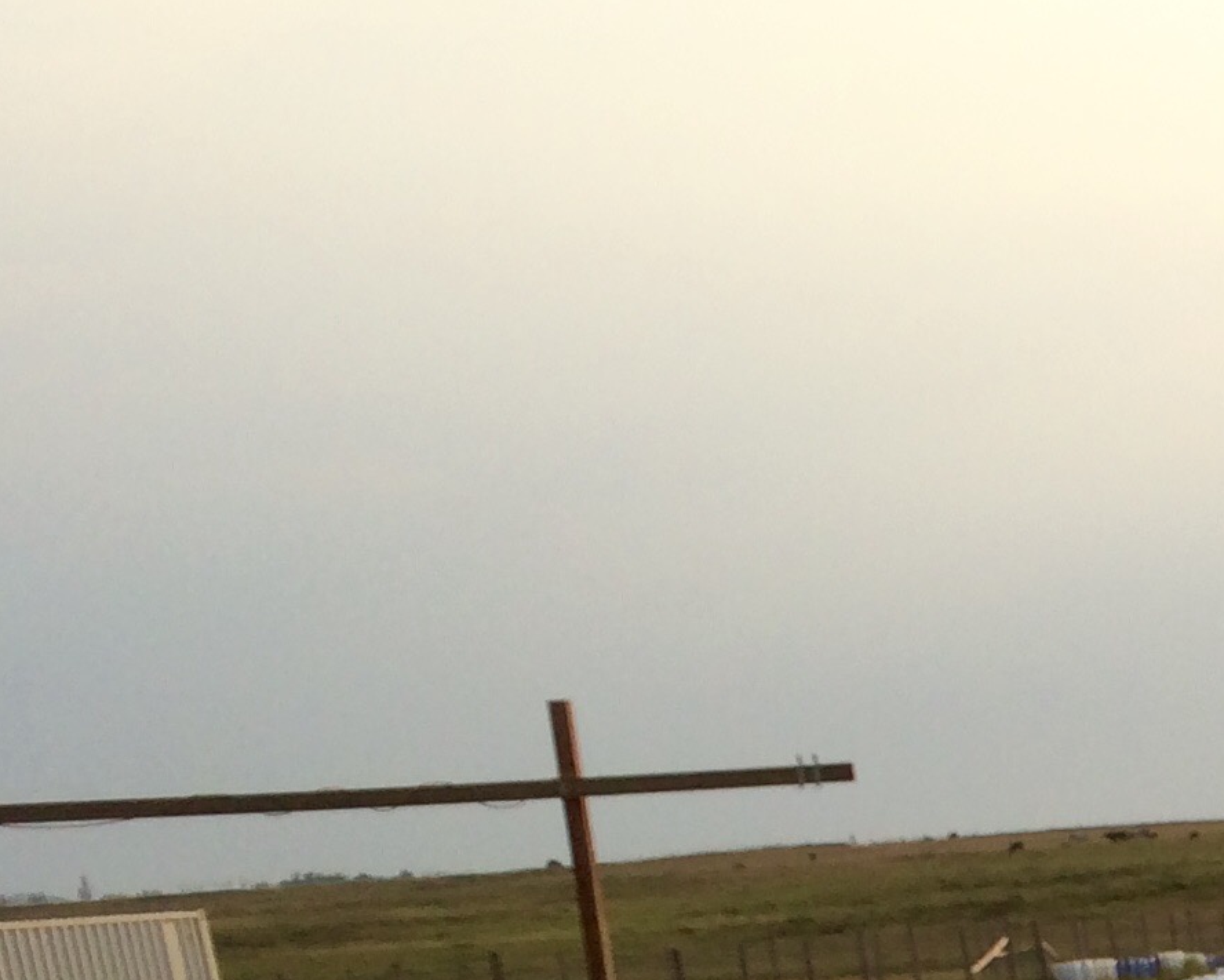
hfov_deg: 16.7
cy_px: 1571
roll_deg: +5.8
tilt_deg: -16.0
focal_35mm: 104
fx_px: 3769
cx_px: 1866
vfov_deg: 13.7
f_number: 2.2
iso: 32
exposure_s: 1/1325
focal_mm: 4.15
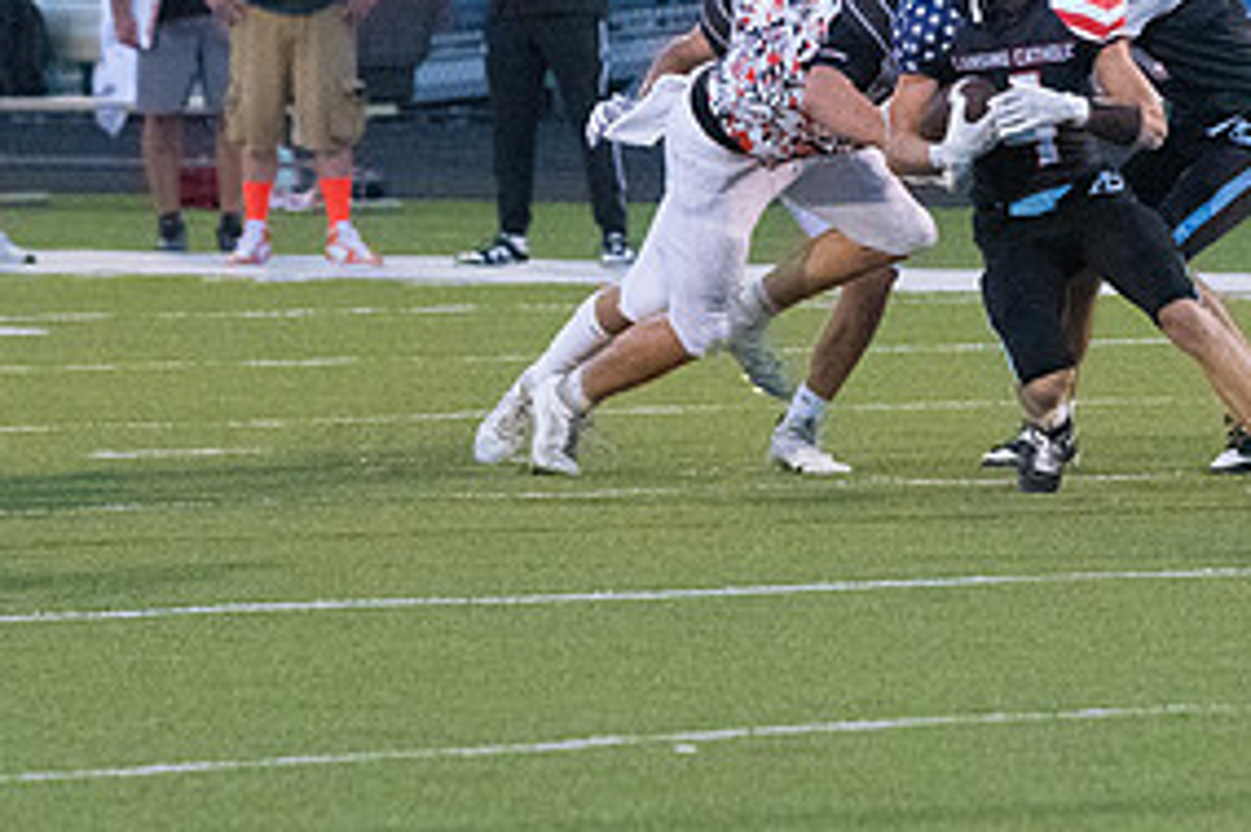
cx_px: 991
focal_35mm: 612
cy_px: 172
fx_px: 21254
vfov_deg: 2.2
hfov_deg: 3.4
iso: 8000
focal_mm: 200
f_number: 5
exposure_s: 1/1250
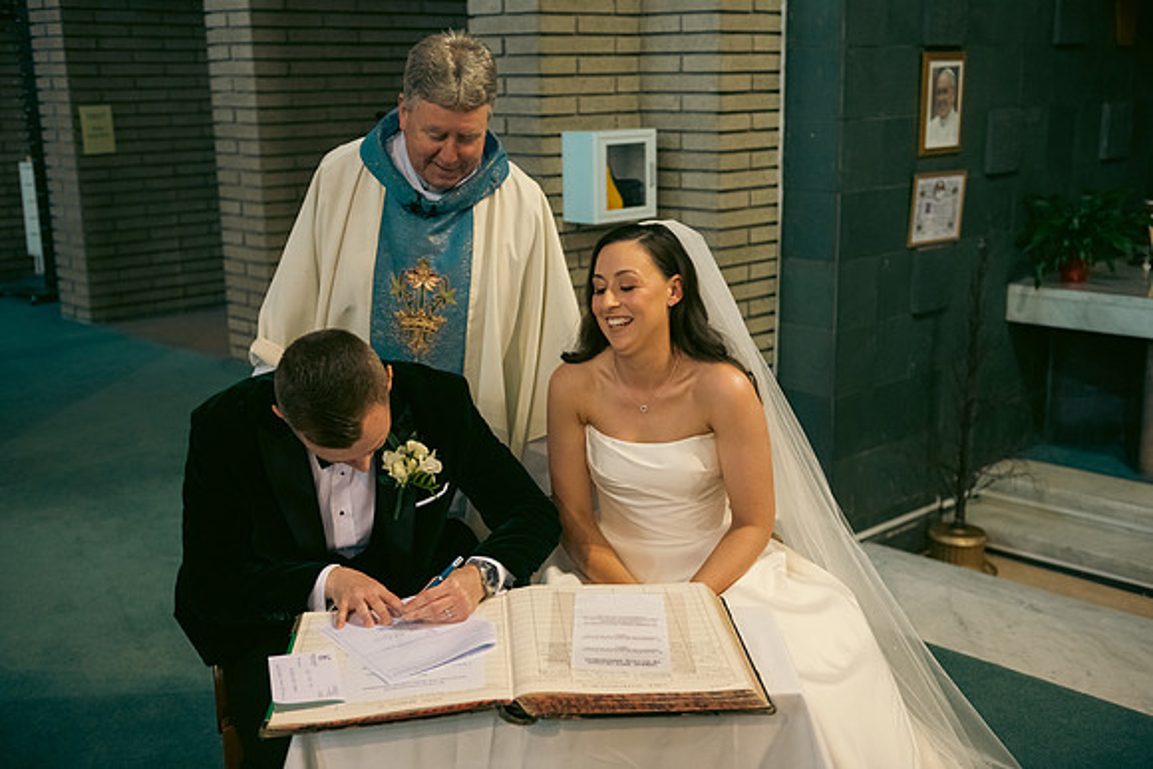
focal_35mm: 42
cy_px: 384
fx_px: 1345
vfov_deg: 31.9
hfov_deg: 46.4
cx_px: 576
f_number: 3.5
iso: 1000
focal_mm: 42
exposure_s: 1/160
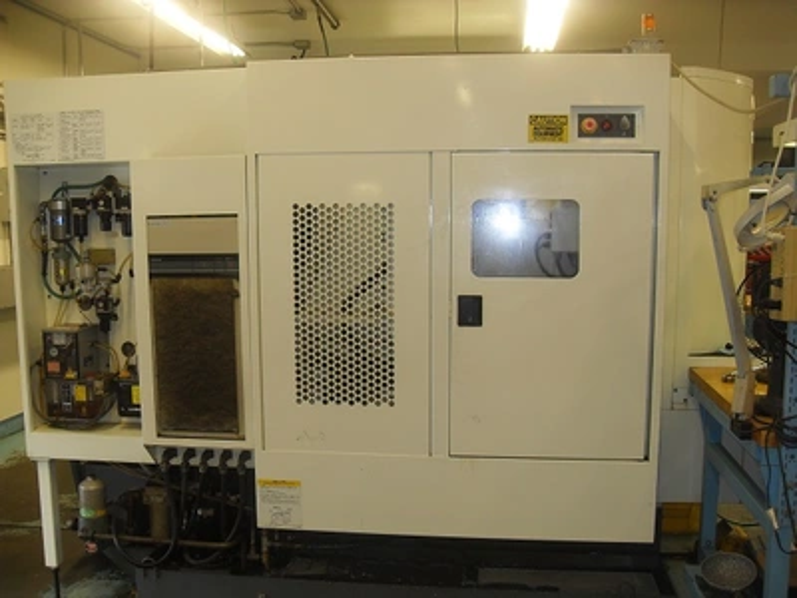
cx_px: 398
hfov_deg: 54.0
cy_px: 299
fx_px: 783
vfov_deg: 41.8
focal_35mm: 34
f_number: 2.8
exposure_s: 1/45
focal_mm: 6.3
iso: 100
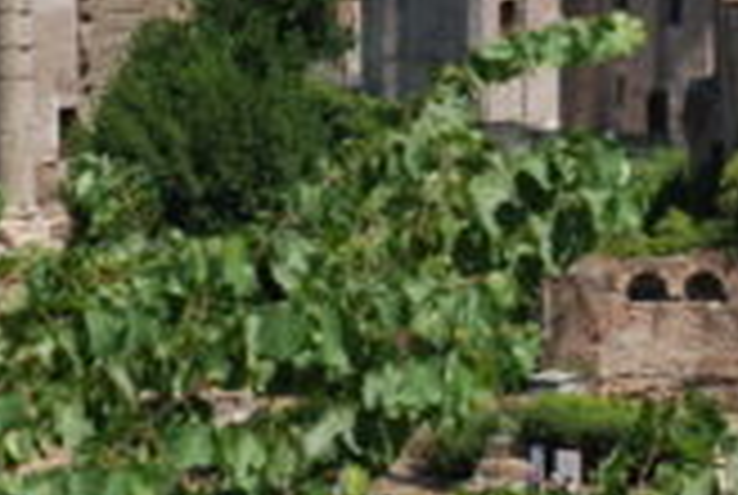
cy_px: -151
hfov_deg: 9.3
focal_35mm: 219
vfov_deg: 6.3
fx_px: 4498
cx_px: 873
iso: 100
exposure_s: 1/60
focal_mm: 48
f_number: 16
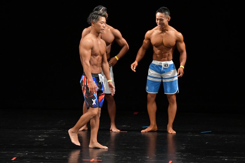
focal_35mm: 300
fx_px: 2041
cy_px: 82
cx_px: 122
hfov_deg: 6.9
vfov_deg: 4.6
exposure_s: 1/400
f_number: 5.6
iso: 3200
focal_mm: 200
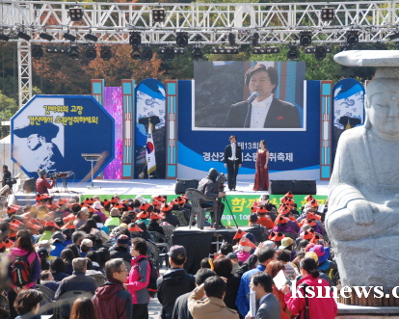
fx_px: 1907
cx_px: 237
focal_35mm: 162
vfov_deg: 9.6
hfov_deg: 11.9
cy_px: 160
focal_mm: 95
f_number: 7.1
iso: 800
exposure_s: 1/800
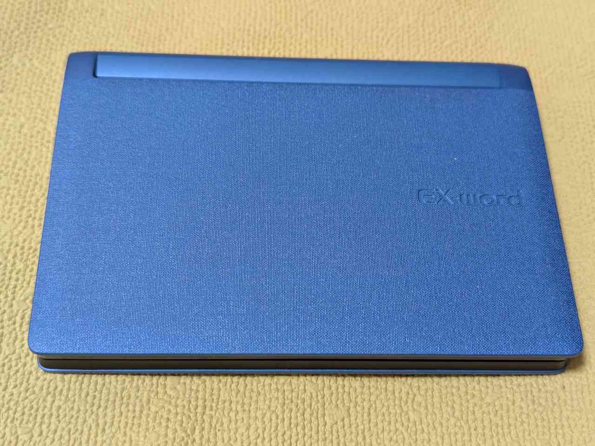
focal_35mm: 48
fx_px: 825
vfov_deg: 30.3
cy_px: 223
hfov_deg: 39.7
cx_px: 298
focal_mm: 6.81
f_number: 1.85
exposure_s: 1/23.9
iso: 156
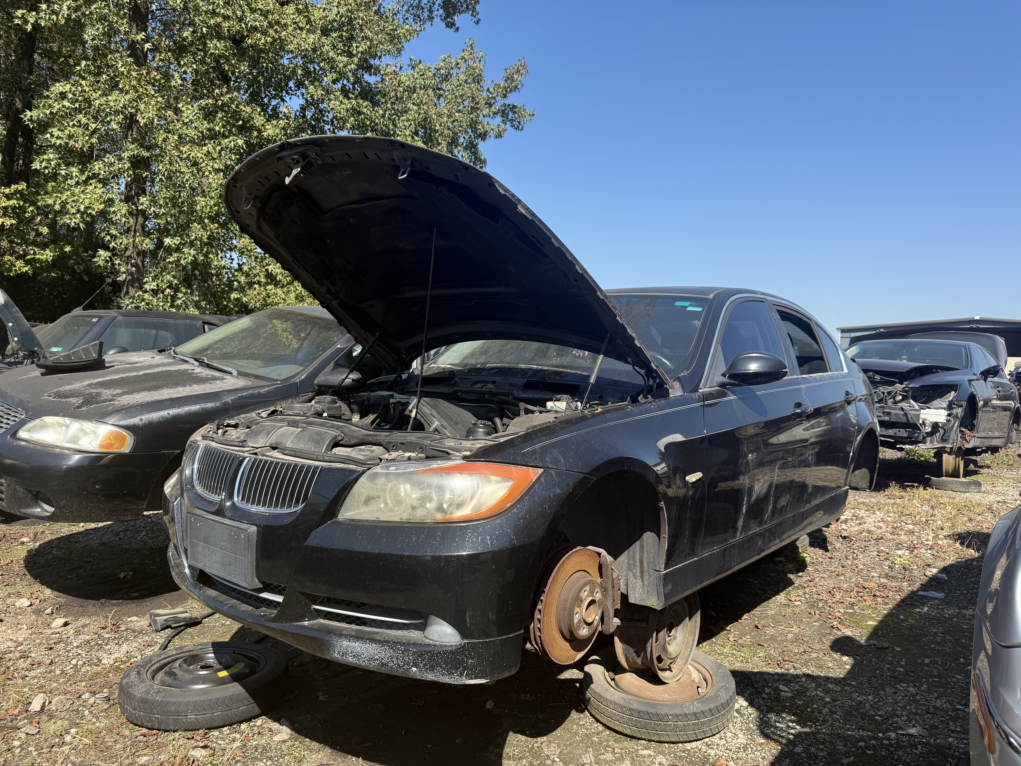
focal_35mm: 24
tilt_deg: -0.3
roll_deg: -2.2
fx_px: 708
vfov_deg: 56.8
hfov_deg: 71.6
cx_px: 510
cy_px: 383
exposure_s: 1/2370
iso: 80
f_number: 1.78
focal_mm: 6.76
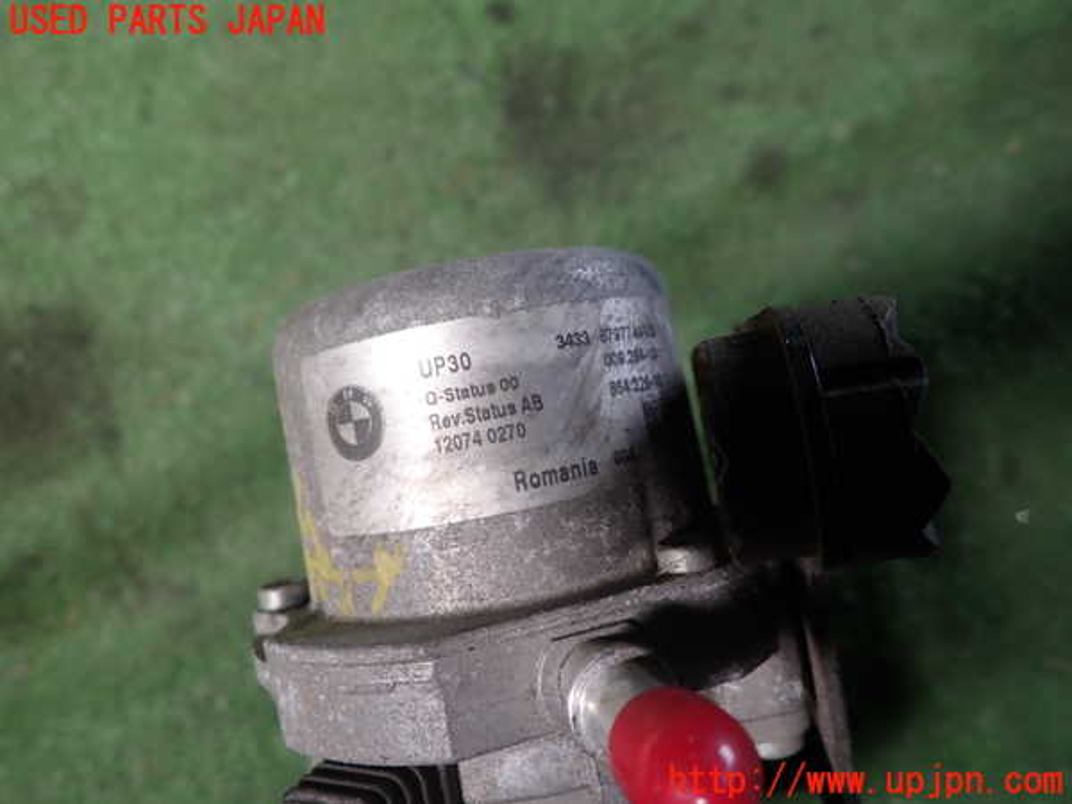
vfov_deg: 54.9
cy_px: 402
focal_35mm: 25
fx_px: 774
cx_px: 536
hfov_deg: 69.4
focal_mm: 4.5
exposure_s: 1/80
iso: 100
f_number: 2
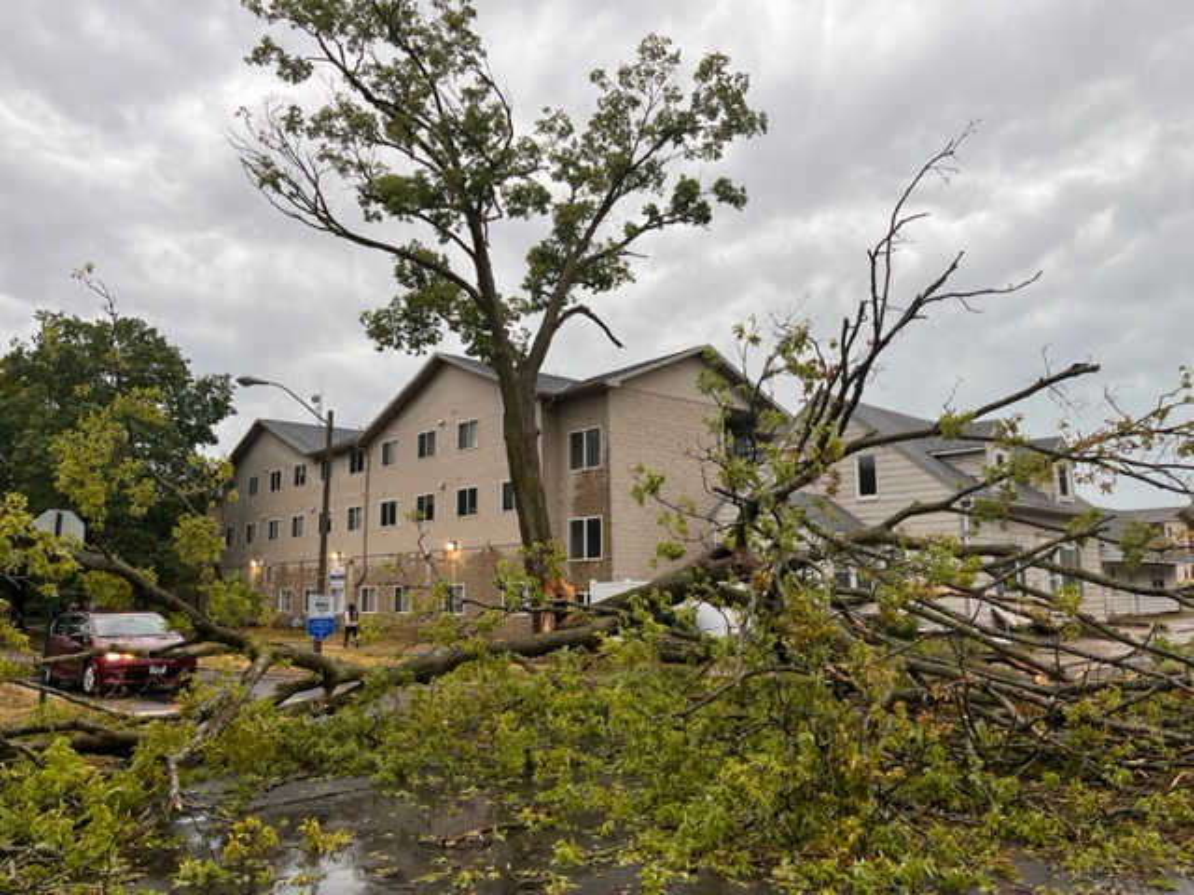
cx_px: 597
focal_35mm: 26
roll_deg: +0.5
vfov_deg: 53.1
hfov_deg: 67.3
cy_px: 448
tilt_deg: +8.8
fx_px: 897
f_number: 1.6
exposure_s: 1/164
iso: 40
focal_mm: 5.1
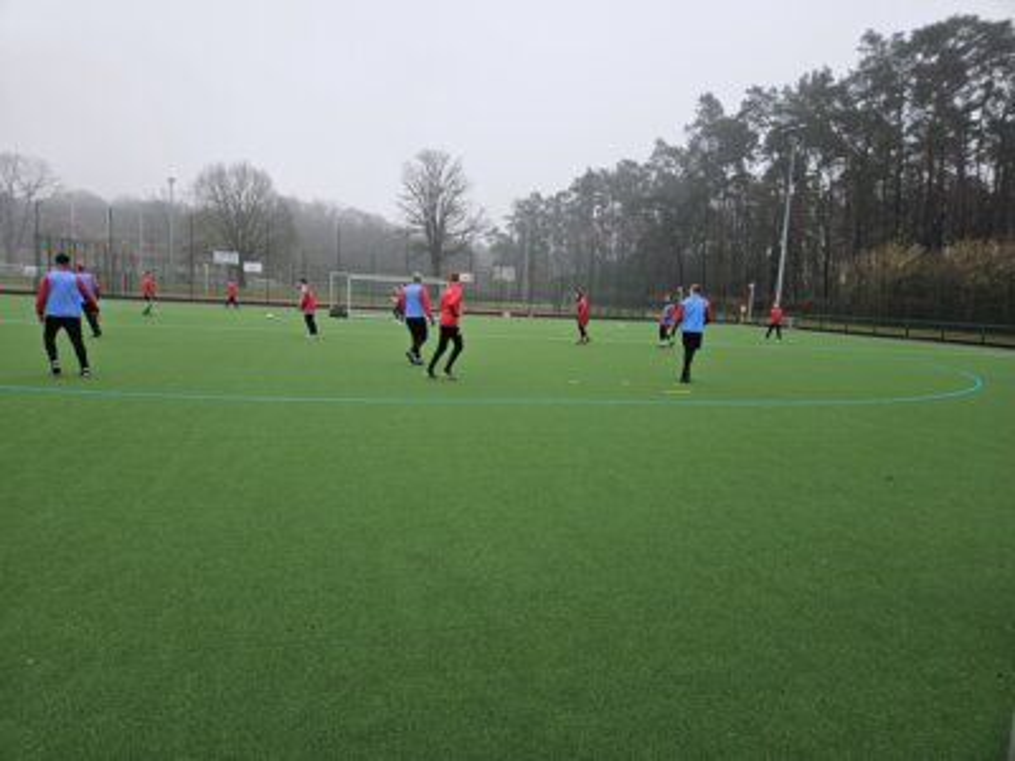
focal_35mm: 23
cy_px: 380
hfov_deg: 73.9
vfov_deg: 58.9
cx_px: 508
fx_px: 674
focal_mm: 5.4
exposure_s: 1/100
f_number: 1.8
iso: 25
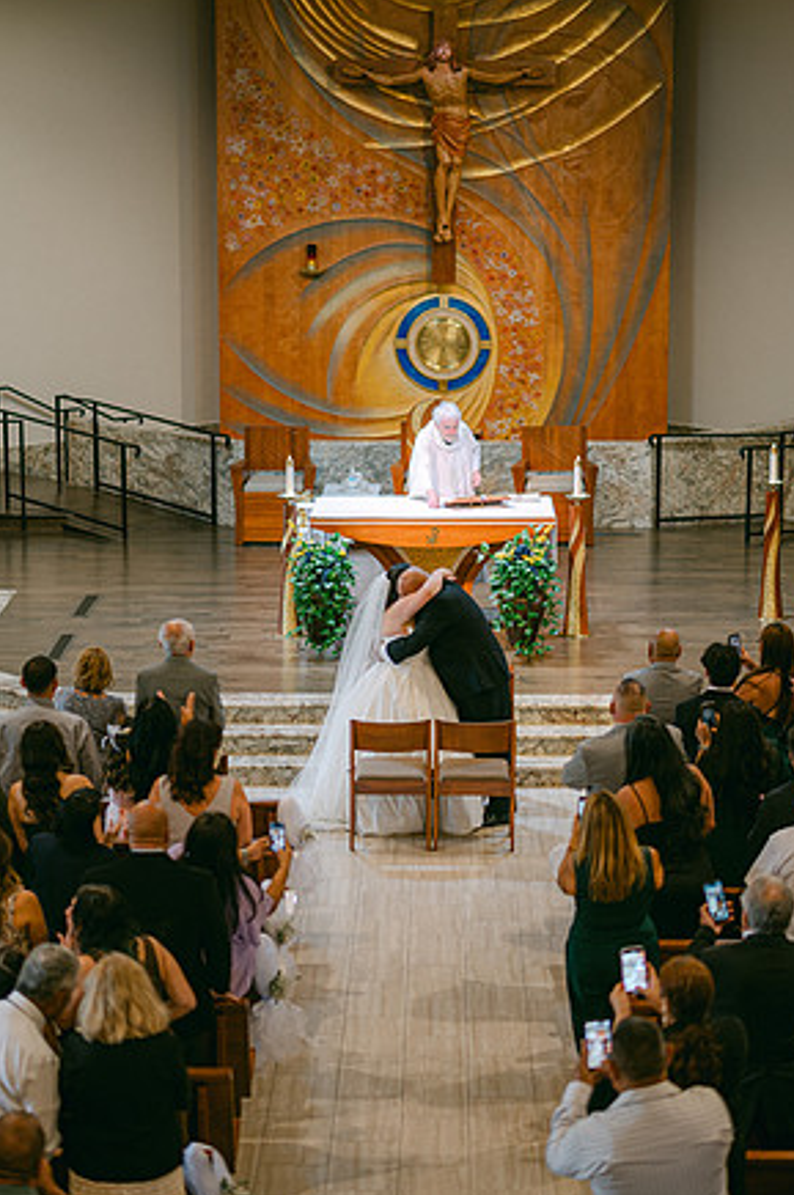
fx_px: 2918
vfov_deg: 23.1
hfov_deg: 15.5
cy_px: 599
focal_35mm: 88
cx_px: 408
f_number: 1.8
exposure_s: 1/125
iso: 200
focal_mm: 85
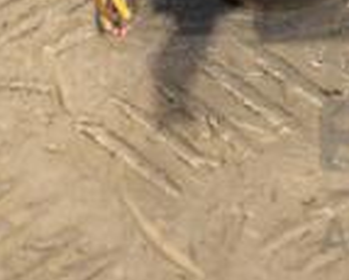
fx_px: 6406
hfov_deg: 3.1
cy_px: -187
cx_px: 273
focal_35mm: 619
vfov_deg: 2.5
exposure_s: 1/200
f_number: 6.3
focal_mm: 105
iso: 800
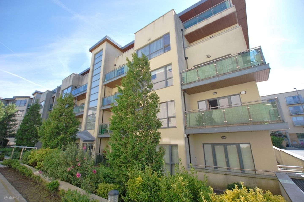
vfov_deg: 77.3
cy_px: 101
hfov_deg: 100.4
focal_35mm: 15
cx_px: 152
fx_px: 127
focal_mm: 10
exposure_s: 1/1000
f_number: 3.5
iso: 200
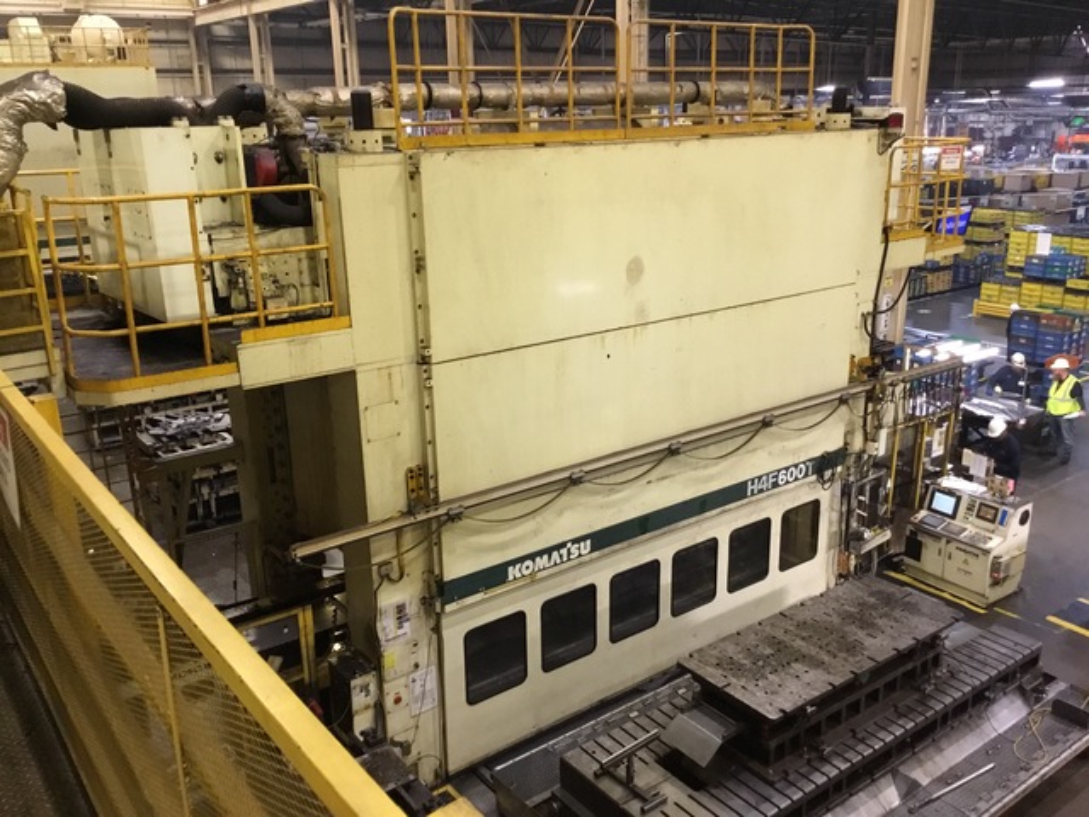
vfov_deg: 45.4
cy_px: 408
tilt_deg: -17.6
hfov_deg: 58.4
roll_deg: +1.2
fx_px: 975
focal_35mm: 31
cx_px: 544
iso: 200
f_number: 2.4
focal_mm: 3.3
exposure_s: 1/24
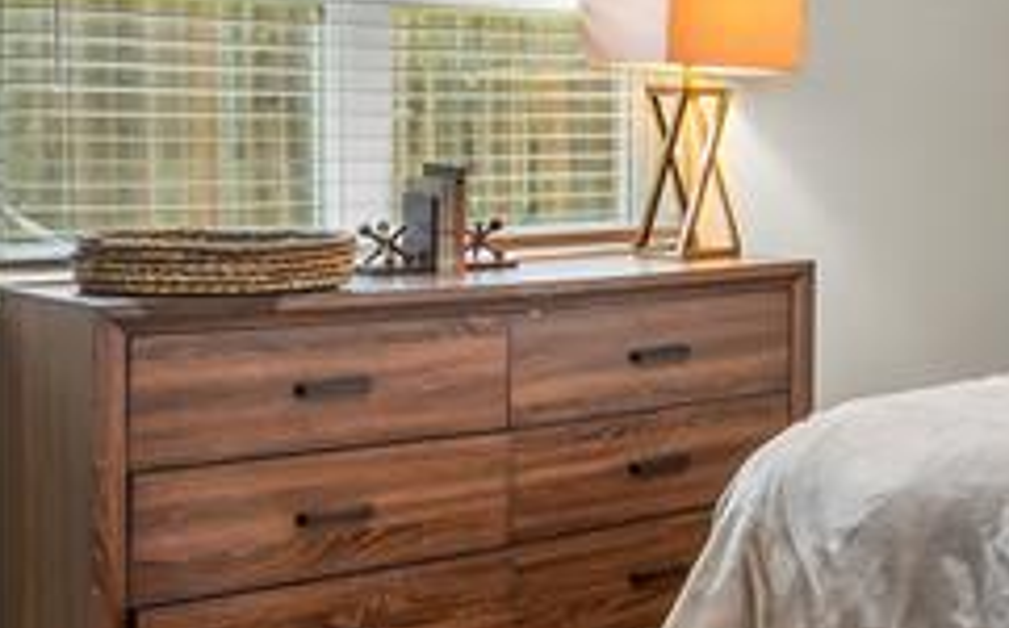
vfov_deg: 19.7
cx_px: 1059
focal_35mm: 65
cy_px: 113
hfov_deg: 29.1
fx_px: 1785
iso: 100
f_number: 11
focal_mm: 10
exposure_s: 2
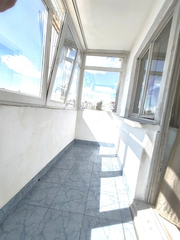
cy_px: 120
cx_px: 90
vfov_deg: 94.5
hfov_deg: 78.1
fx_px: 111
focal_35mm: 16
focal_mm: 1.96
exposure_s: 1/310
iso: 50
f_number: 2.2
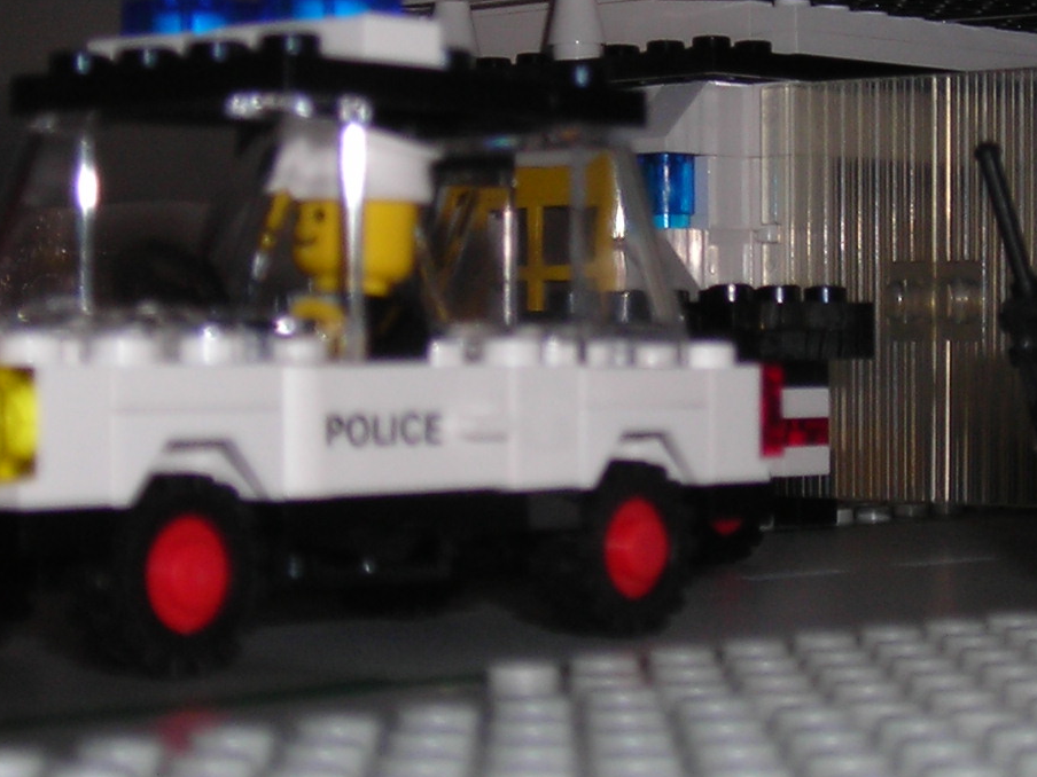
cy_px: 338
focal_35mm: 109
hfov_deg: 18.0
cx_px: 648
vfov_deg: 13.6
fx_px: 3265
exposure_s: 1/60.1
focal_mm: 6.3
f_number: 6.4
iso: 50
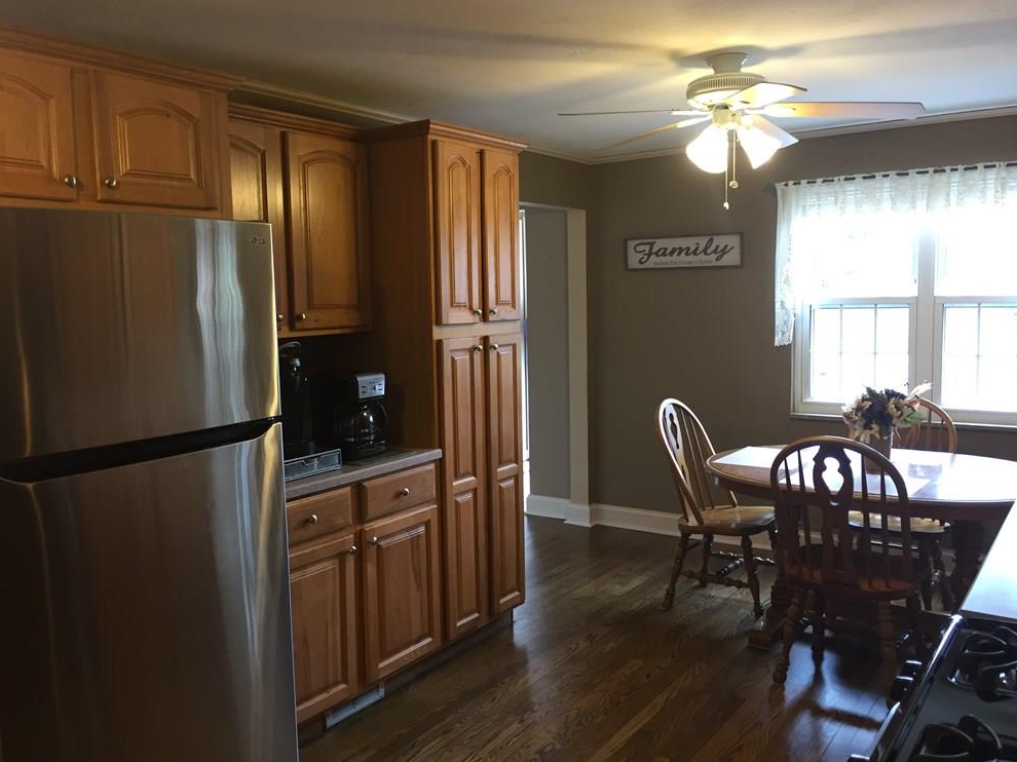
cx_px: 515
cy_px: 370
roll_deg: +1.0
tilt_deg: -4.9
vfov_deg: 46.8
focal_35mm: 30
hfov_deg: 60.0
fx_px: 881
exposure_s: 1/30
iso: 100
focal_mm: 4.15
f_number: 2.2
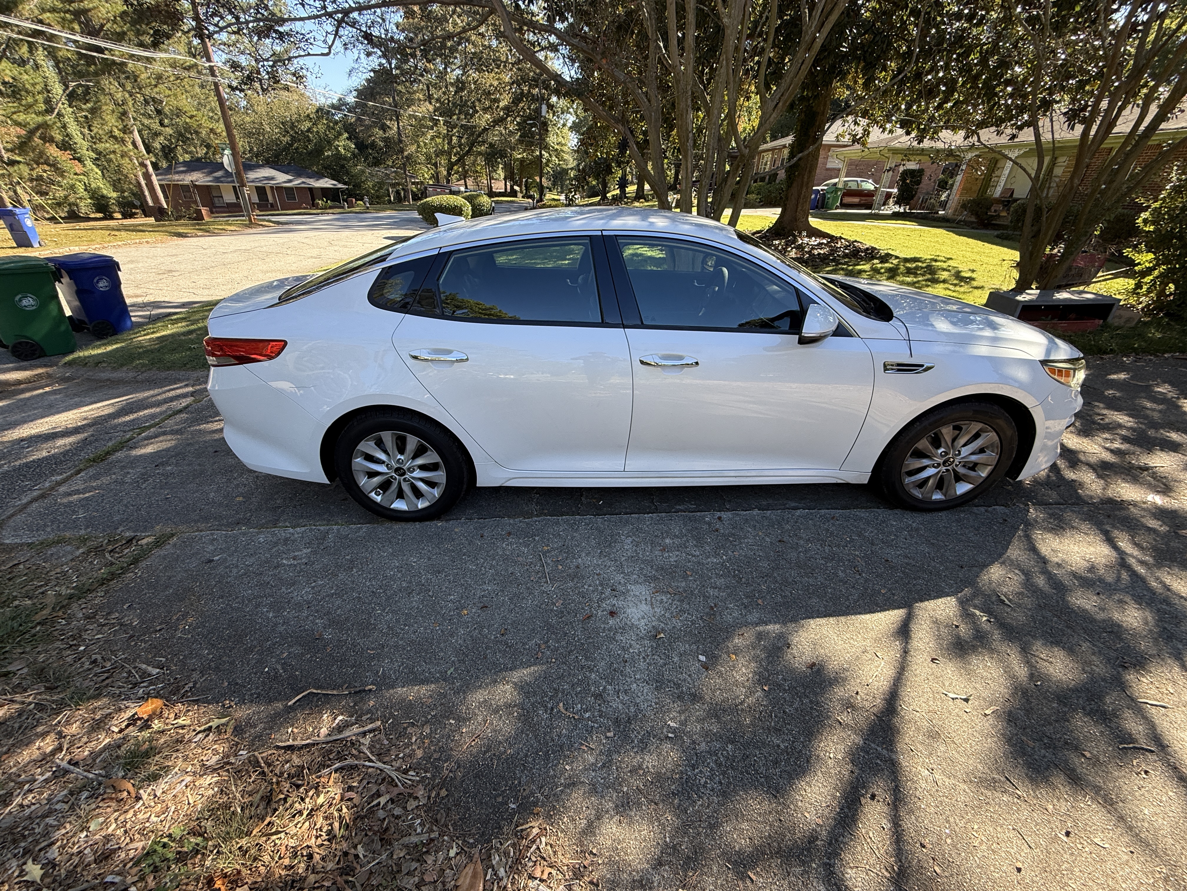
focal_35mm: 14
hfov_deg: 102.1
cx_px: 594
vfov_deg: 85.7
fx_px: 480
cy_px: 446
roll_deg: -3.8
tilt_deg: -29.0
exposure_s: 1/294
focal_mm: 2.22
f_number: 2.2
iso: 64
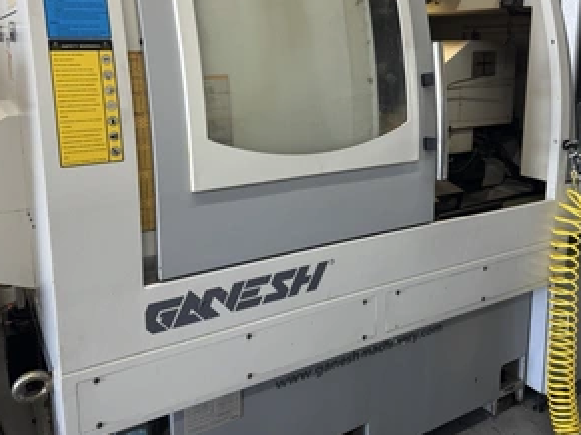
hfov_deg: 55.3
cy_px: 140
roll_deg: -0.1
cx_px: 307
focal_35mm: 33
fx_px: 554
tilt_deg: -9.3
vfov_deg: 42.3
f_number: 1.78
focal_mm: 6.76
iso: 125
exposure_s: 1/60
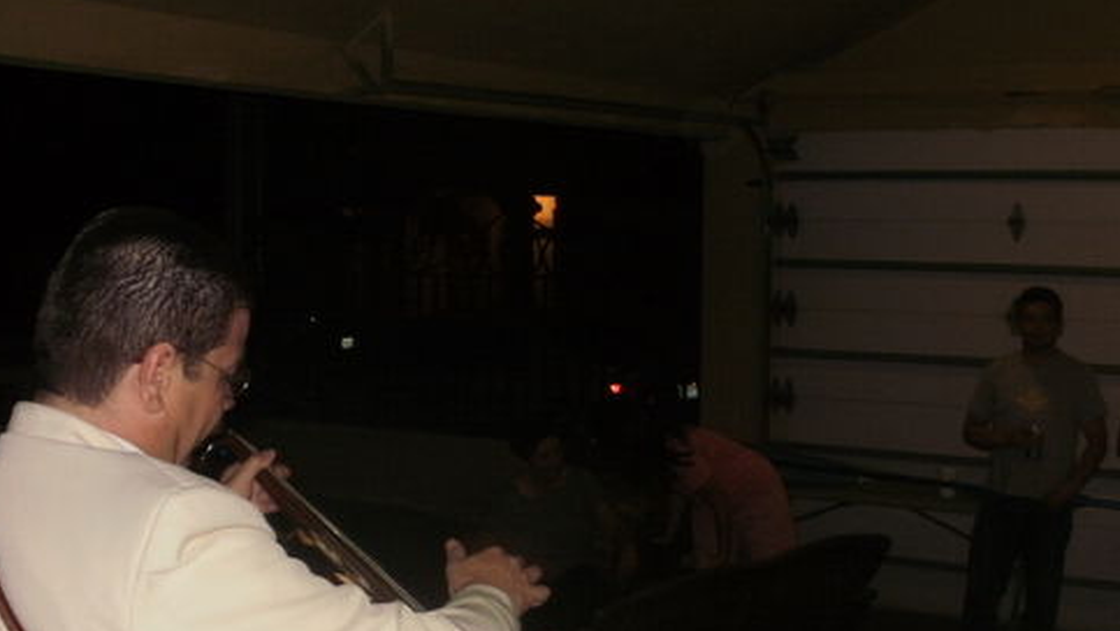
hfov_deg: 39.8
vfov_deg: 22.8
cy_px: 494
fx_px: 1545
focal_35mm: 52
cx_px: 640
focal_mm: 6.3
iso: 125
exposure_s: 1/30
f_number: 3.5
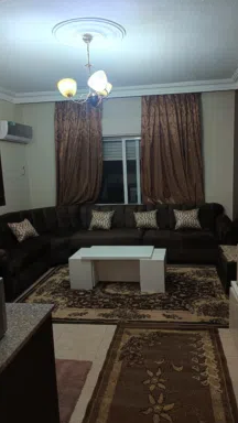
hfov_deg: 44.3
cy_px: 208
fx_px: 292
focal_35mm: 26
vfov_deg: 71.9
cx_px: 137
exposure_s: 1/50
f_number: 1.69
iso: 1000
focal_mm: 6.06
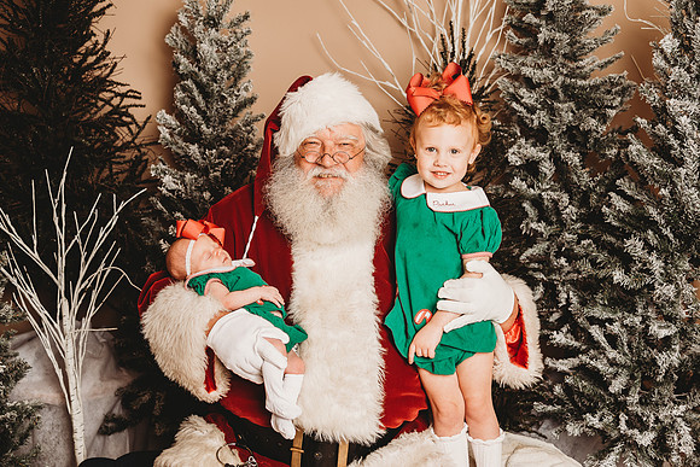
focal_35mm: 48
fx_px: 934
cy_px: 234
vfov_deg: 28.1
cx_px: 350
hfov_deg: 41.1
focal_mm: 48
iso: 100
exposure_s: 1/160
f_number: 4
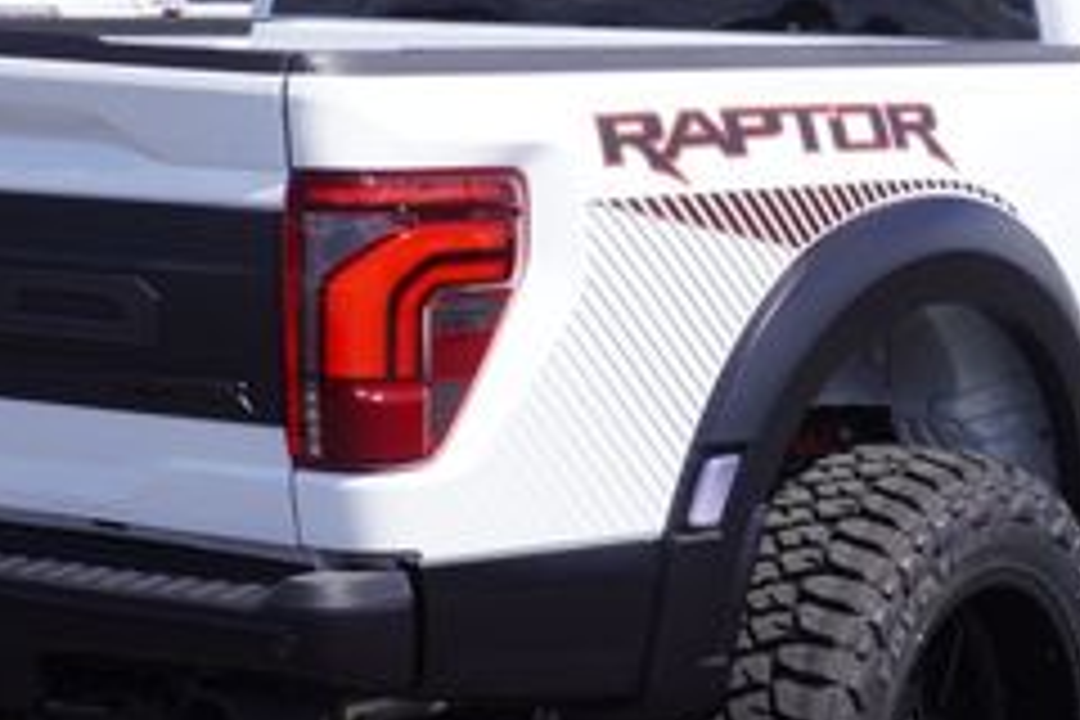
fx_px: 3730
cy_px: 410
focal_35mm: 124
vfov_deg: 11.0
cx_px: 603
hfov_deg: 16.5
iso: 100
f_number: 11
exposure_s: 1/125
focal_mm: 31
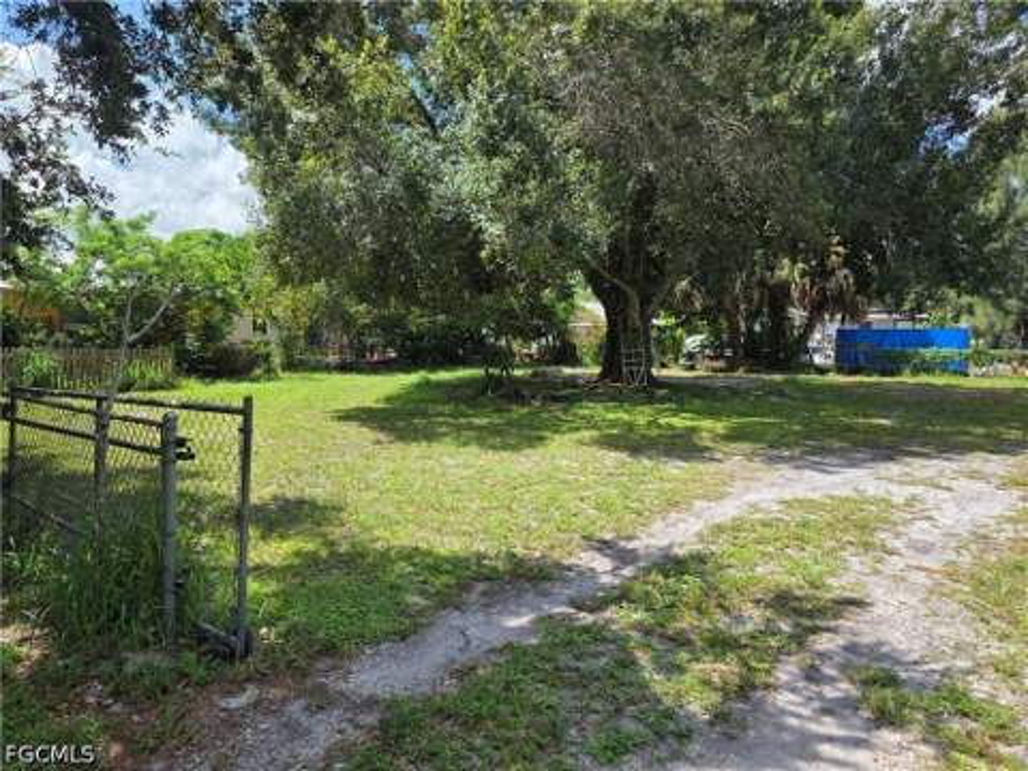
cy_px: 386
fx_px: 683
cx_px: 514
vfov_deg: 58.9
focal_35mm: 23
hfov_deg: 73.9
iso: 80
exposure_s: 1/3194
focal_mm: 6.3
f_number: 1.7
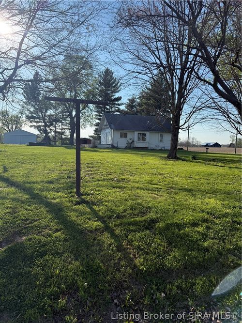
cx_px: 121
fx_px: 224
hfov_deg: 56.8
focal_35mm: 24
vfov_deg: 71.6
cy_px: 162
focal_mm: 6.76
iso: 100
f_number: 1.78
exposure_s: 1/5319
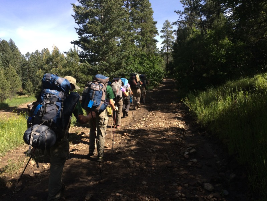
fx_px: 224
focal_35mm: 29
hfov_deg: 61.7
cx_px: 134
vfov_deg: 48.2
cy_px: 100
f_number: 2.2
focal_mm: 4.15
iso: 32
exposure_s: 1/733
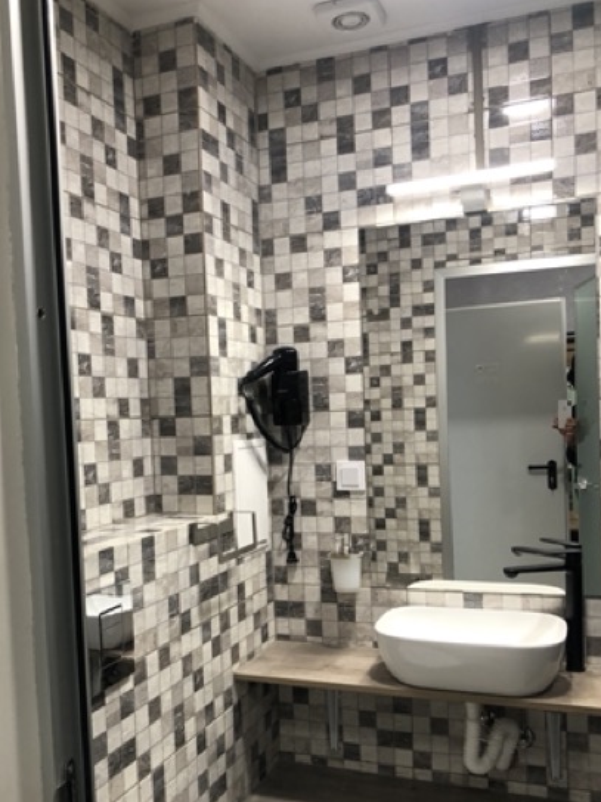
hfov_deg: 42.8
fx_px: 764
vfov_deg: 55.2
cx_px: 260
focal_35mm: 33
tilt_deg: -2.2
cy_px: 448
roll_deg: +1.1
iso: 40
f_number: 1.8
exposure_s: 1/33
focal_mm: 4
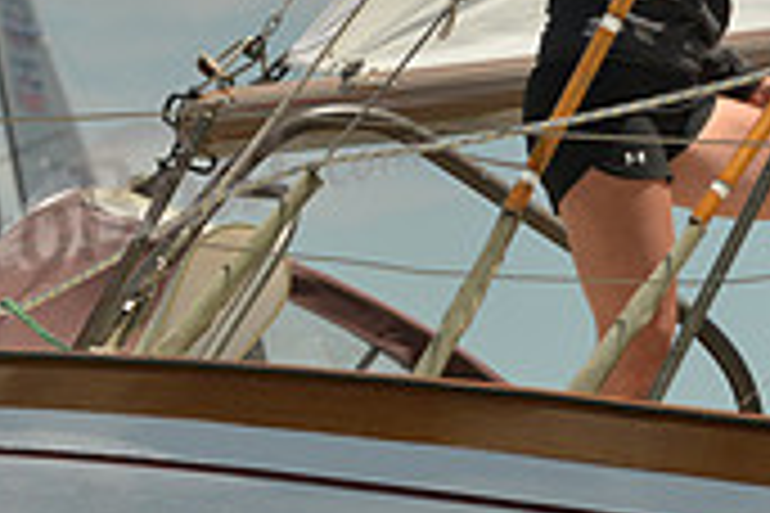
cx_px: -441
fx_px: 14501
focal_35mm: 678
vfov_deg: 2.0
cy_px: 511
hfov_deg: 3.0
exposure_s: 1/800
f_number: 8
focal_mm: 200
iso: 200
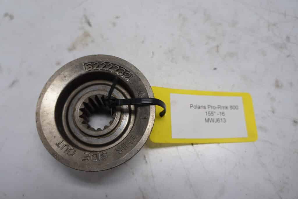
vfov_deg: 47.9
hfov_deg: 67.4
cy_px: 100
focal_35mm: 27
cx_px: 149
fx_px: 224
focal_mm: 18
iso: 100
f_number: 3.5
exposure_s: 1/80
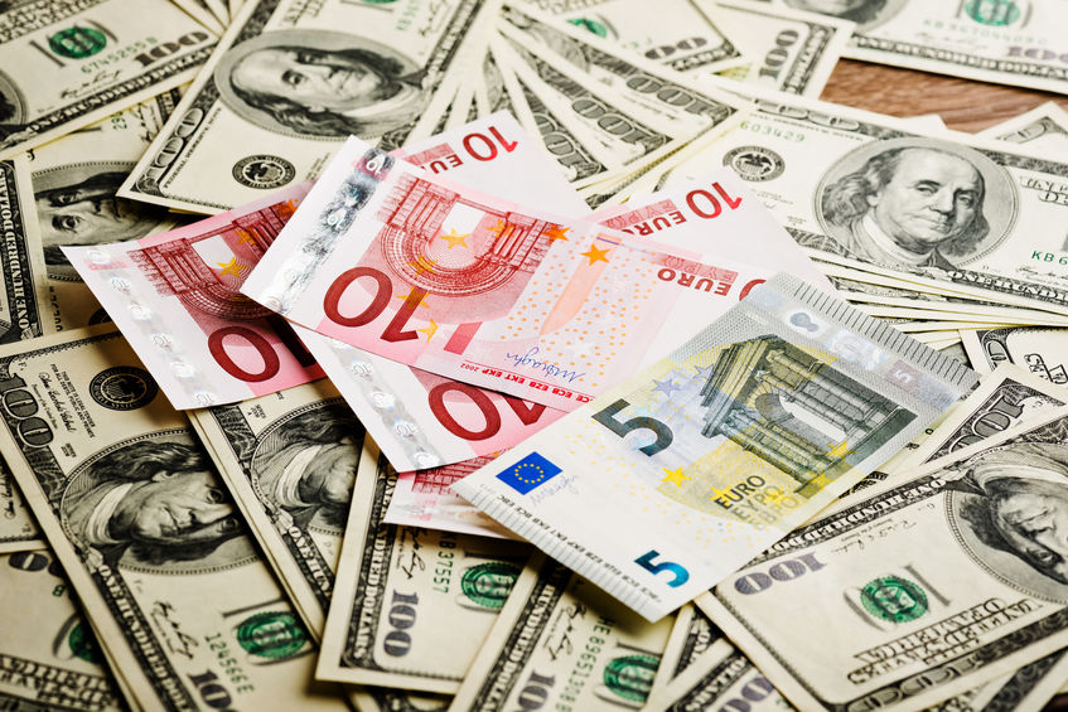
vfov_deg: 13.0
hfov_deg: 19.5
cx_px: 534
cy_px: 356
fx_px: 3115
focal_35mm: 105
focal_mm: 105
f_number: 13
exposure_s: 1/200
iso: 80
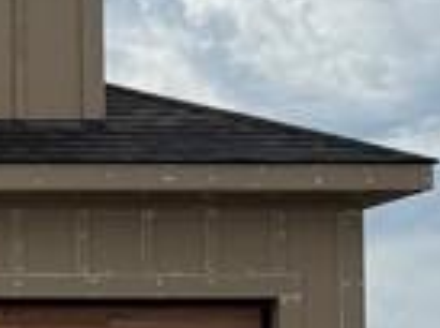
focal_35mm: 180
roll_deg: -0.6
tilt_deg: +3.8
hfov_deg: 9.4
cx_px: -716
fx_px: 2282
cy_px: 389
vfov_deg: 8.1
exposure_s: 1/7353
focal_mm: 6.76
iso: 80
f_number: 1.78
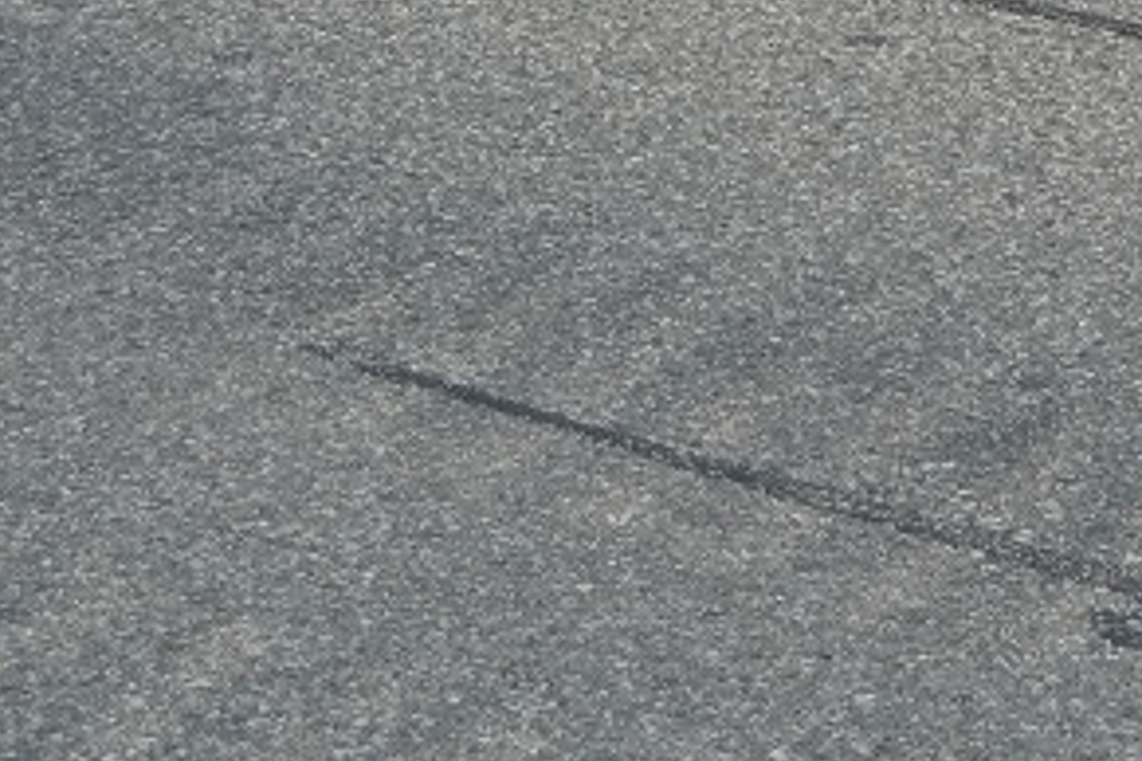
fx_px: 6281
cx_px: 793
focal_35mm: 198
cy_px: -1298
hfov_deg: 10.4
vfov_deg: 6.5
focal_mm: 24
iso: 100
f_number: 4.5
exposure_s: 1/160
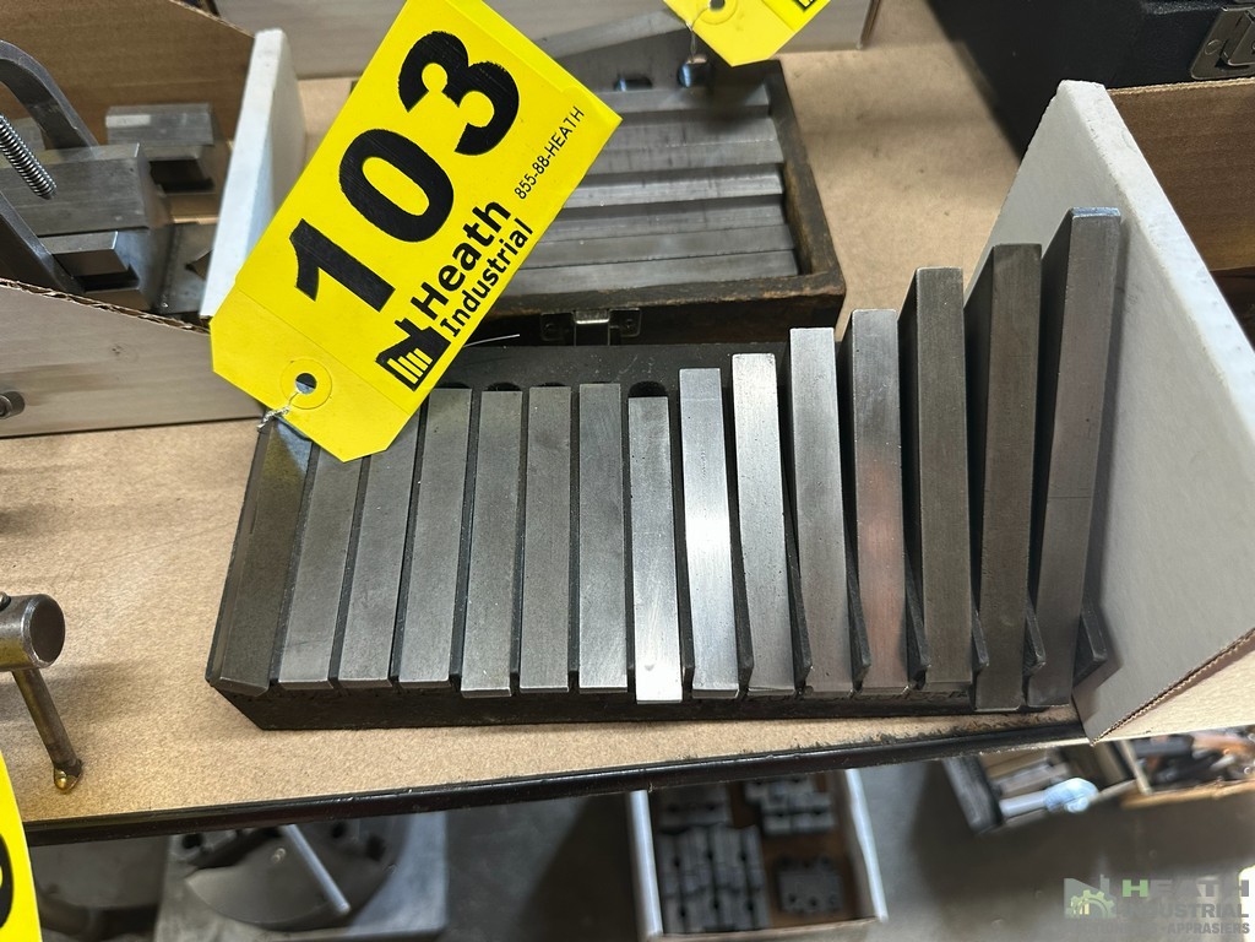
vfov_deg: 56.8
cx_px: 628
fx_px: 870
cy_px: 471
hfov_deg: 71.6
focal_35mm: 24
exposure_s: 1/72
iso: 250
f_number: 1.78
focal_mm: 6.86
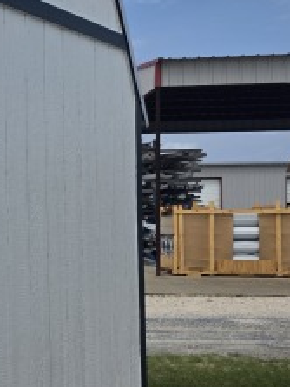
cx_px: -165
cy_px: 219
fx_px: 738
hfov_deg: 19.1
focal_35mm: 66
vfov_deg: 29.4
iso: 64
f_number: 1.7
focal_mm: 6.3
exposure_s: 1/7944
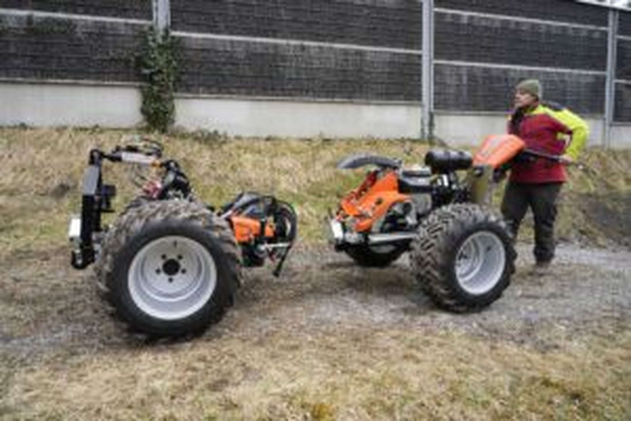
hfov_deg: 73.7
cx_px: 316
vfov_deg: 53.1
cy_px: 210
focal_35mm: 24
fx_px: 421
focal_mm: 24
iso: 125
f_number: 4
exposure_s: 1/250
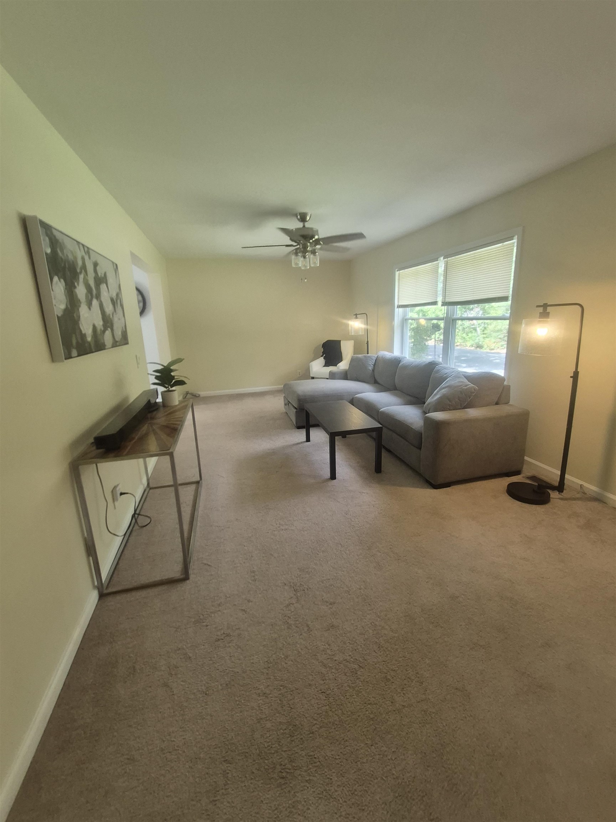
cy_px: 411
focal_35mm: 13
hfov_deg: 89.9
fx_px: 308
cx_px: 308
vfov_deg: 106.2
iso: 160
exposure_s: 1/60
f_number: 2.2
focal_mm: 1.74
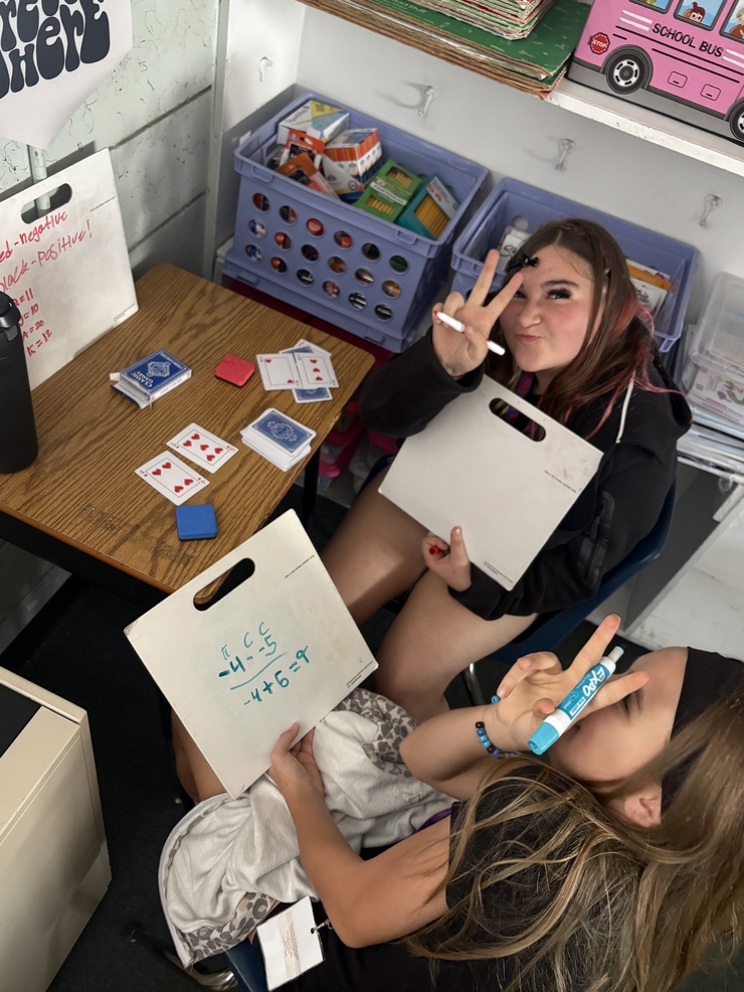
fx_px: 773
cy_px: 486
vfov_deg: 65.3
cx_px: 363
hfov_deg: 51.4
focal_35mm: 27
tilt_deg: -47.5
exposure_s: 1/60
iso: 320
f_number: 1.6
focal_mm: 5.96
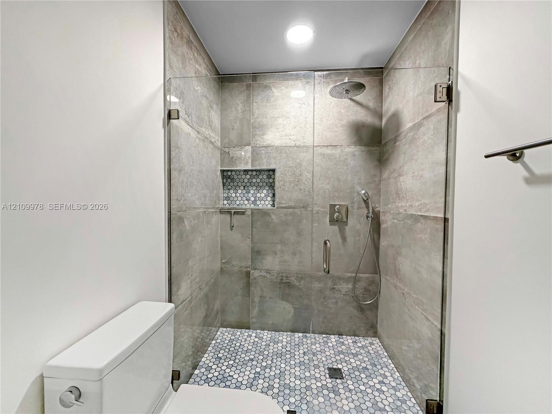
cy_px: 207
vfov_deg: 85.7
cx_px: 276
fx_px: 223
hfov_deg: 102.1
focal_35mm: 14
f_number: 2.2
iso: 400
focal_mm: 2.22
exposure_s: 1/60
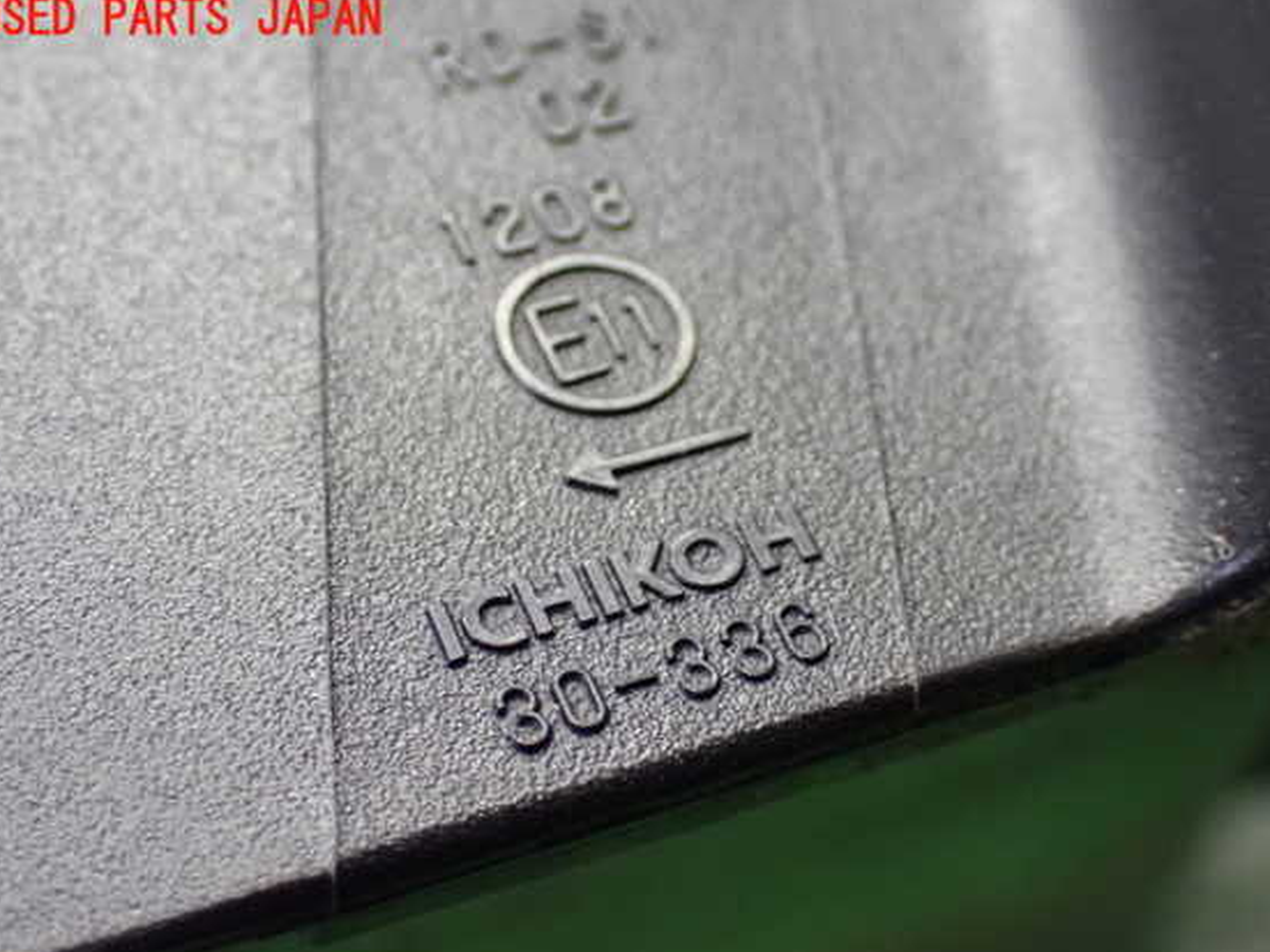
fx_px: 2678
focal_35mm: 73
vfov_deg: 20.2
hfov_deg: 26.7
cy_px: 509
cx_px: 655
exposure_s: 1/60
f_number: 3.8
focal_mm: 11.88
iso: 1250
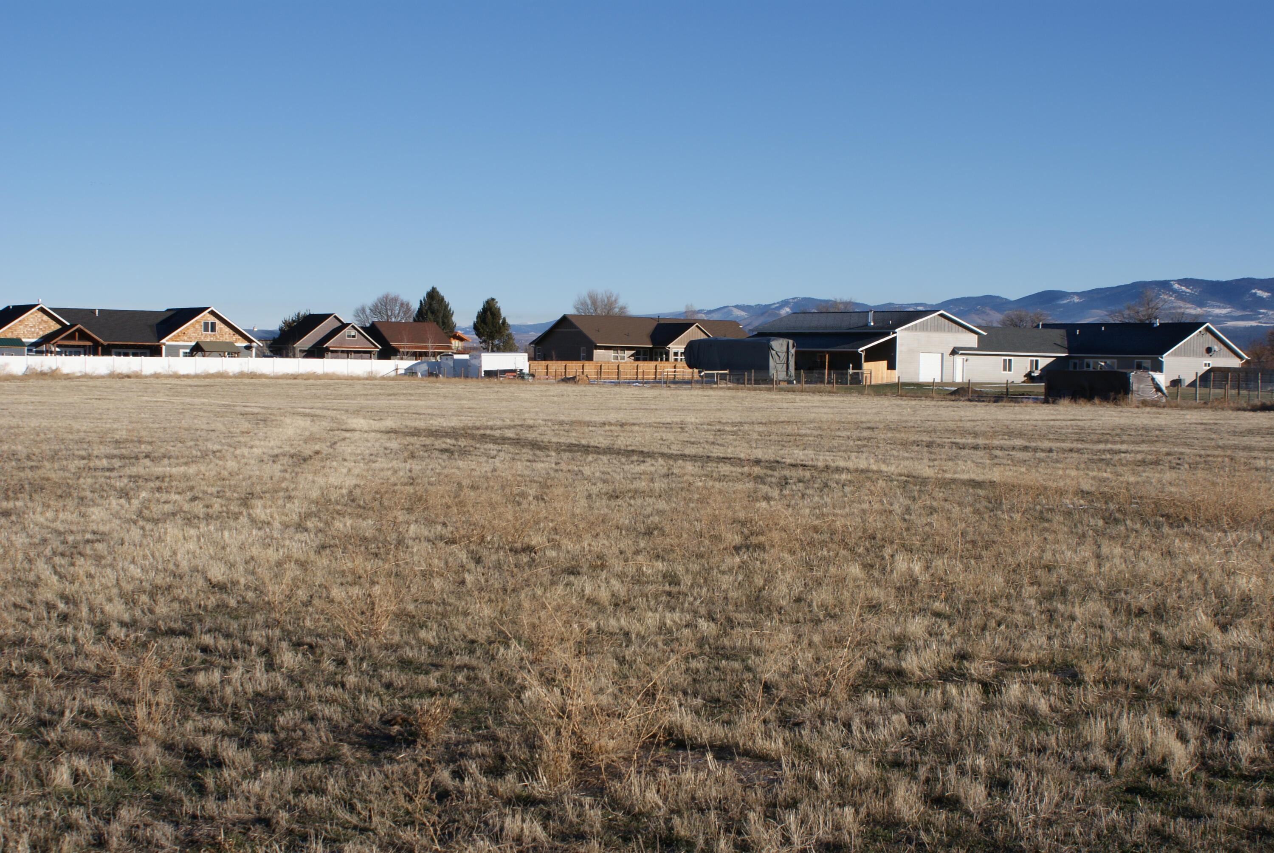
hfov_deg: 43.6
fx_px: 1594
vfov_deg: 29.9
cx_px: 637
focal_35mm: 45
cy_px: 426
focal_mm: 30
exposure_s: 1/160
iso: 100
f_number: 13
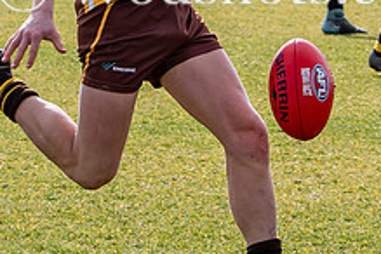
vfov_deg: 1.8
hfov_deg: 2.7
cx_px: 231
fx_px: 8053
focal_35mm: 761
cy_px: -130
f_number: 4
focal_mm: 82
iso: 100
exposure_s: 1/1000
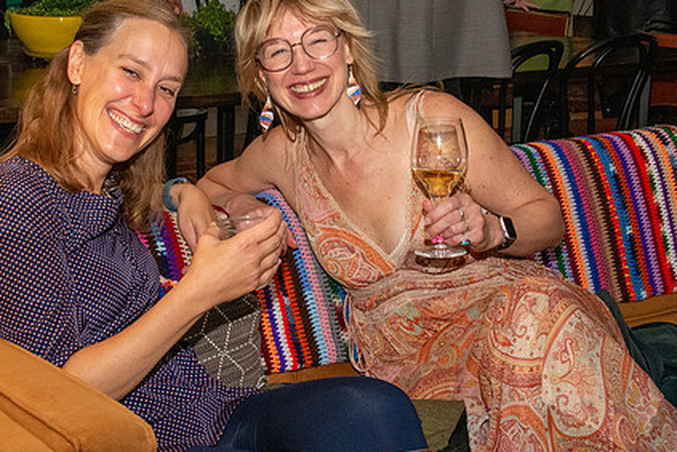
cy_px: 164
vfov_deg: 18.9
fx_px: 1354
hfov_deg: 28.0
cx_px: 266
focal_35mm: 72
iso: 5000
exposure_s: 1/160
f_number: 14
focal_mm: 35
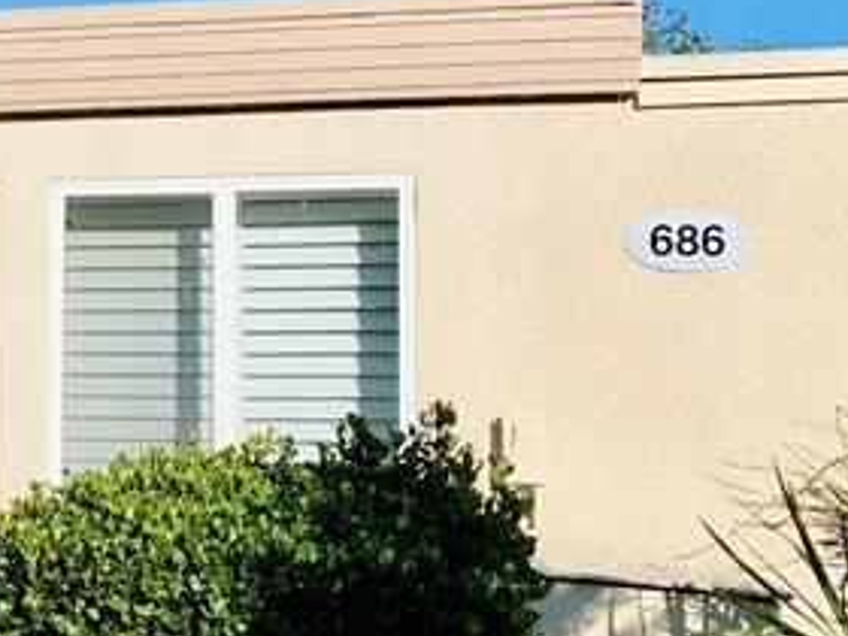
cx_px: -521
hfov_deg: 17.8
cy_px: 321
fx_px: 2327
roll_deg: -0.6
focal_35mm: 95
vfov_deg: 15.6
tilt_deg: +3.2
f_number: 1.8
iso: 25
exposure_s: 1/2033
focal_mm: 4.25
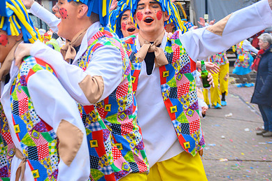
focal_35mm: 94
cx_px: 85
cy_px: 55
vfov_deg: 14.5
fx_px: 710
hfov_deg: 21.6
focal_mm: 42
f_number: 5
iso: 400
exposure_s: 1/250
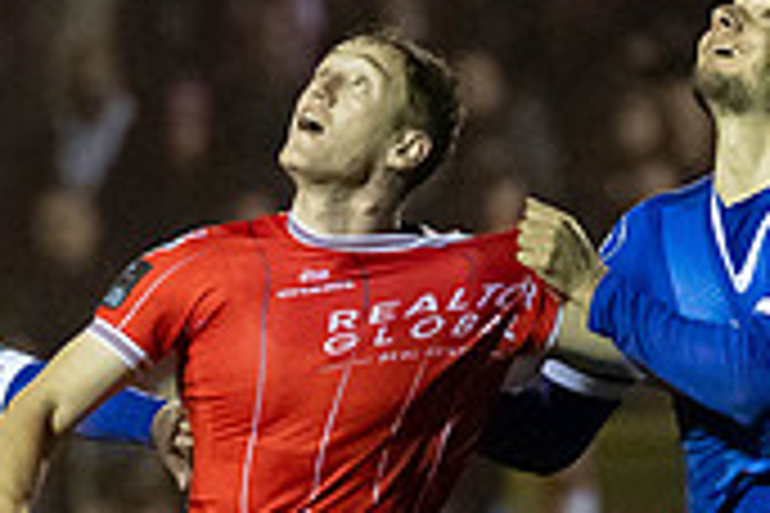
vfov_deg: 1.3
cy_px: 546
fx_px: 23162
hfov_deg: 1.9
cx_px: 245
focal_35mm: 1083
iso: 8000
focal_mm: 200
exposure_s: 1/1250
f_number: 3.2
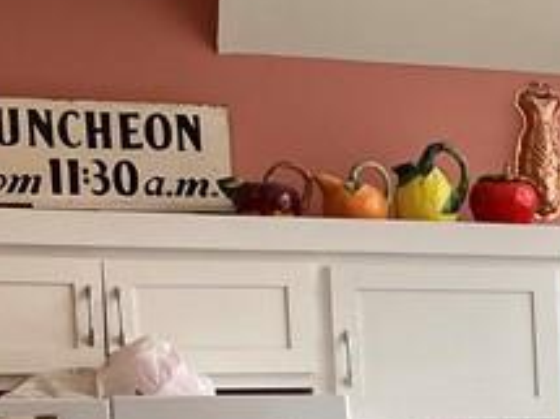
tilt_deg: -5.0
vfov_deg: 11.6
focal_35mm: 124
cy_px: 541
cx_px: 1094
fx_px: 2005
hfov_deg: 13.7
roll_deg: +0.8
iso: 40
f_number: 1.8
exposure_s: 1/120
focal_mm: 4.25
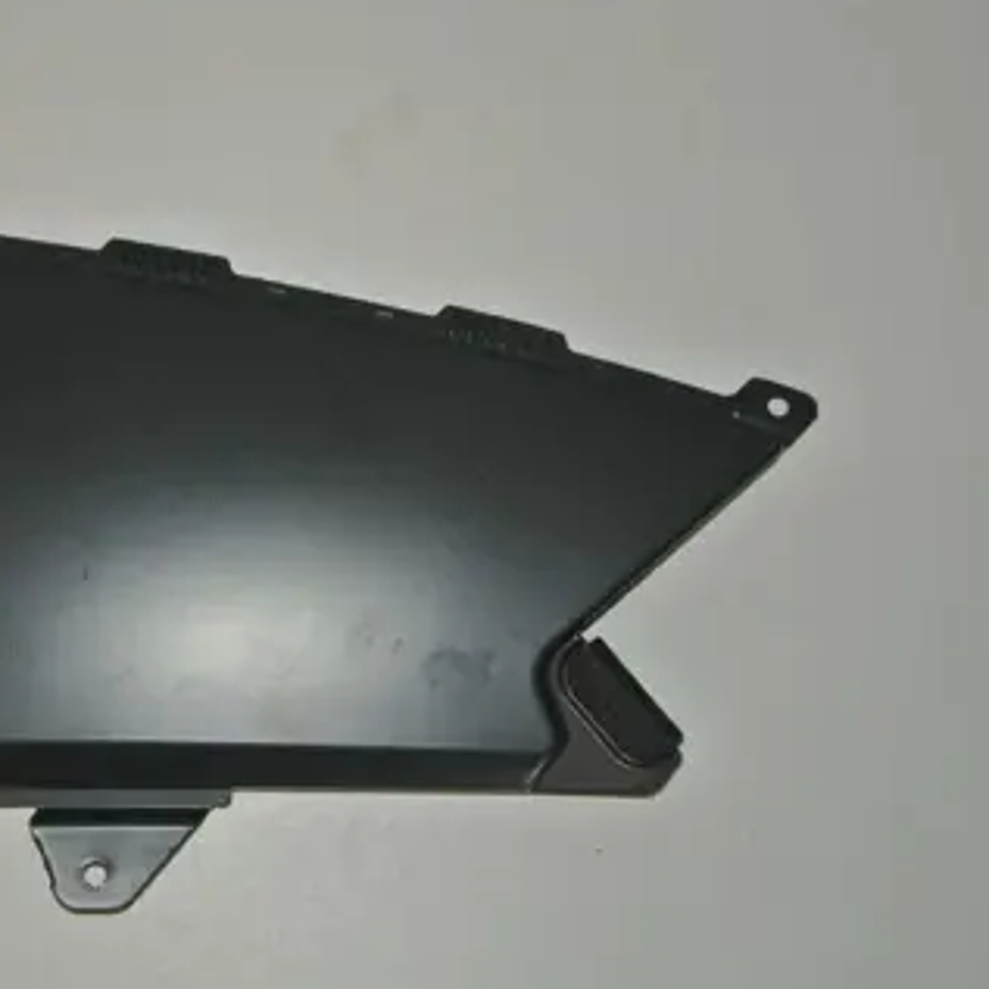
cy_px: 518
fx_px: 3038
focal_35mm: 94
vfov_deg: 18.5
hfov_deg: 18.3
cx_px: 159
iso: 200
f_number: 5.3
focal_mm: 24.4
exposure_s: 1/60
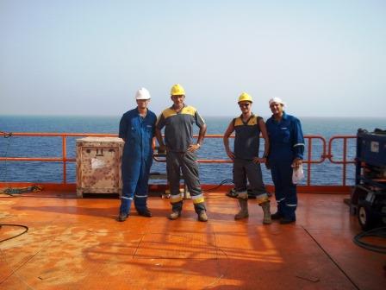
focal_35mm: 36
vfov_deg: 39.7
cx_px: 193
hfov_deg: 51.4
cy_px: 145
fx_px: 401
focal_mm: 6.5
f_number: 3.1
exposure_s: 1/1000
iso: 80
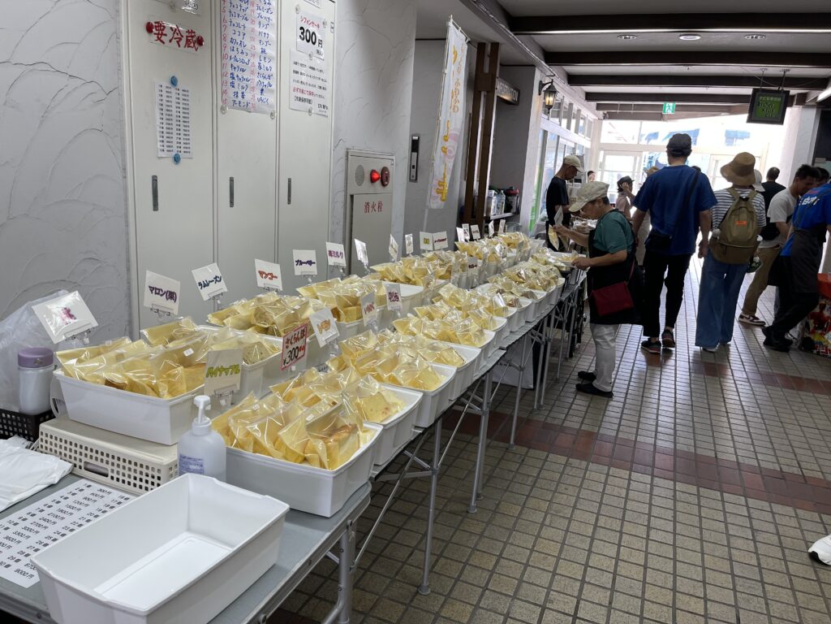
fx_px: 600
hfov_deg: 69.4
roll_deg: -3.8
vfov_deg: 54.9
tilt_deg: -12.9
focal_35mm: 25
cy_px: 312
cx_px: 416
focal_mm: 5.1
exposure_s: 1/120
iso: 80
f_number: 1.6
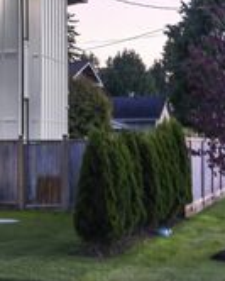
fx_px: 873
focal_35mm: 105
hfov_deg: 12.5
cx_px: -257
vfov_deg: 18.2
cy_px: 74
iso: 100
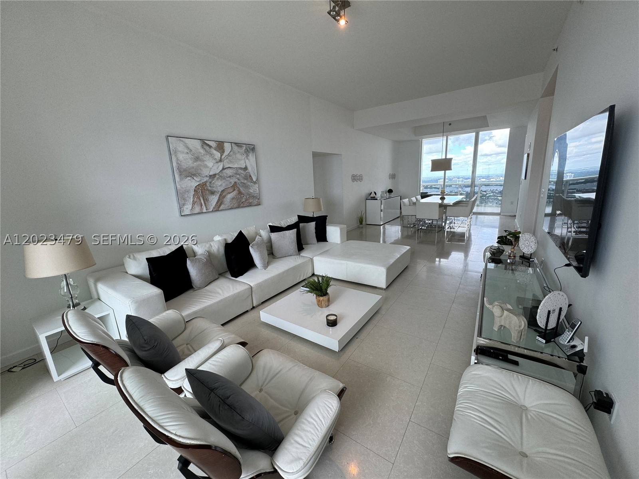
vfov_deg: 85.7
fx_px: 258
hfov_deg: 102.1
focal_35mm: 14
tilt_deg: -13.4
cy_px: 240
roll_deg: +1.7
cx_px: 320
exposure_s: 1/120
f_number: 2.2
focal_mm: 2.22
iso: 80
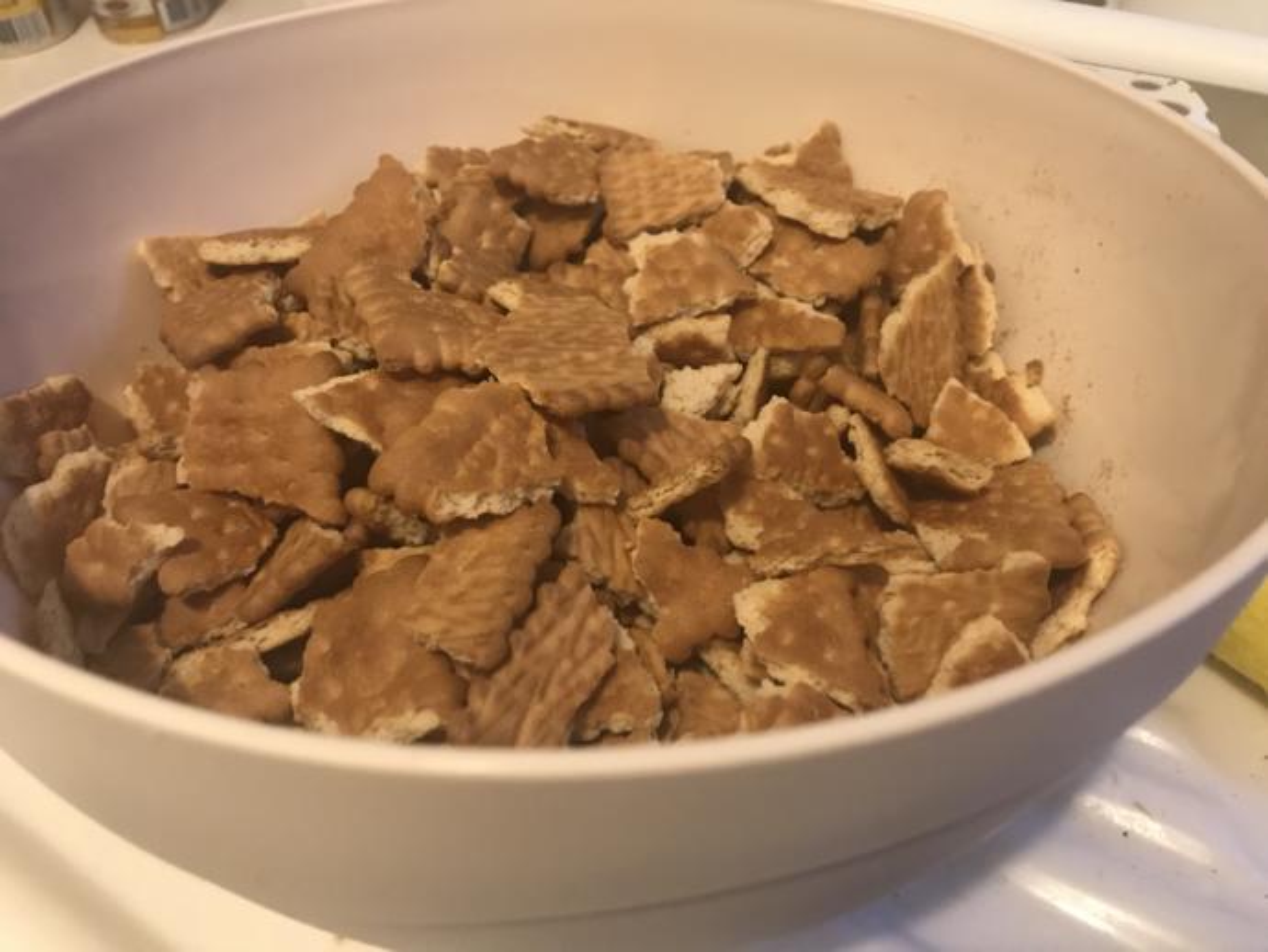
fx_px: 1026
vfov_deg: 49.8
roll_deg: +6.1
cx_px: 634
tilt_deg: -44.0
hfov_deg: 63.4
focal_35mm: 28
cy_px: 476
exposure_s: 1/14
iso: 100
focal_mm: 3.99
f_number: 1.8
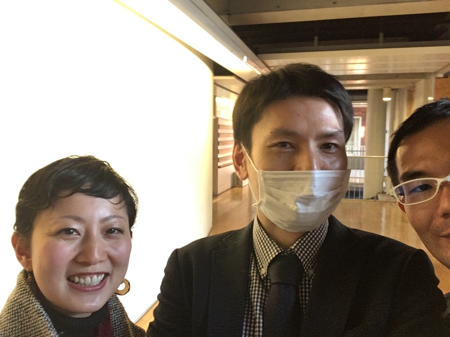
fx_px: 403
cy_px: 168
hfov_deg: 58.4
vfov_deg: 45.4
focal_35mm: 31
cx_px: 225
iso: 200
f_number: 2.4
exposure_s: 1/30
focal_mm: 2.15
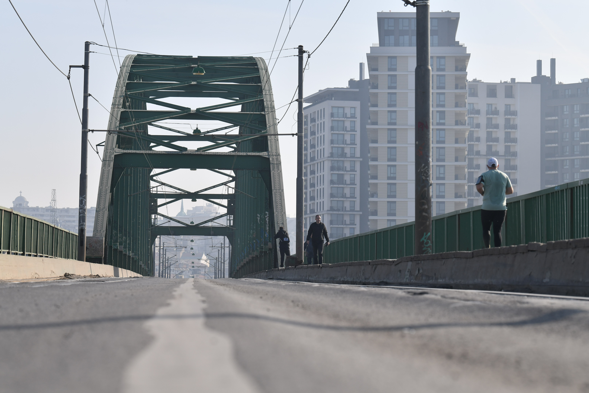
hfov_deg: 17.6
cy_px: 196
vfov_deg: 11.8
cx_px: 294
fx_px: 1898
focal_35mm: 116
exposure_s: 1/1600
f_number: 8
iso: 500
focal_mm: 116
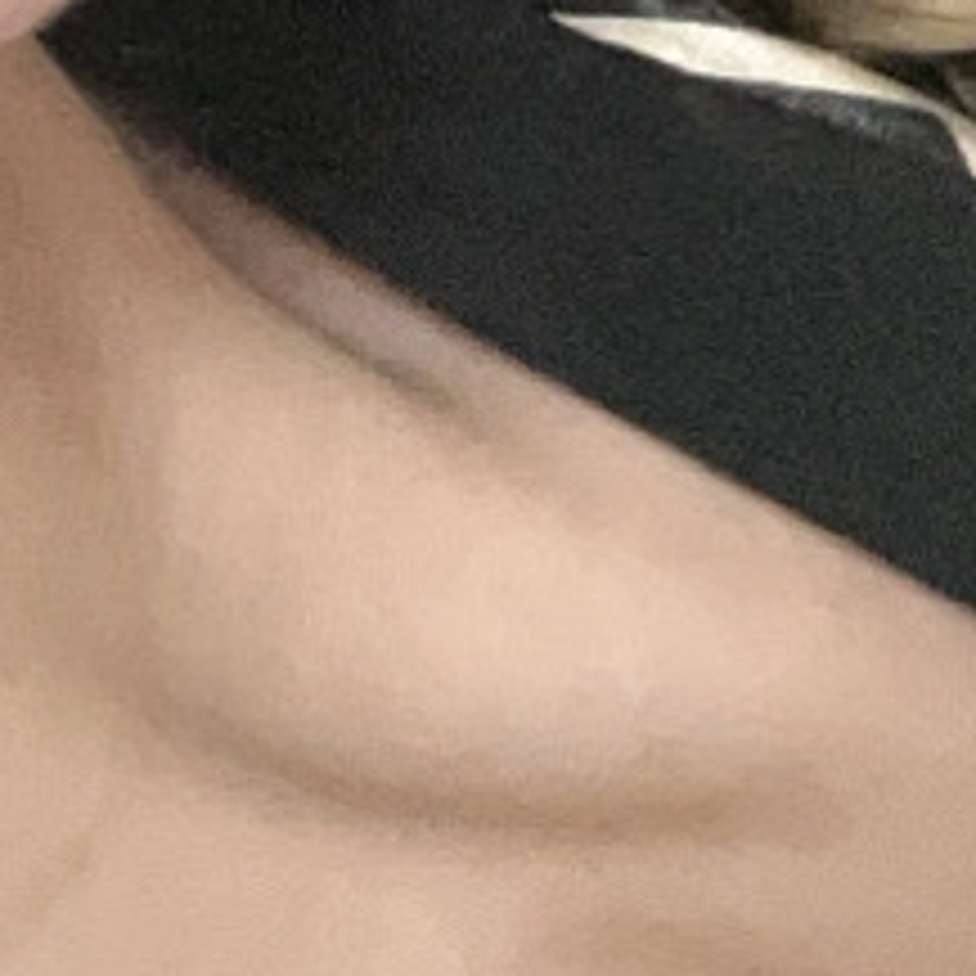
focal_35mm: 187
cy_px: -1363
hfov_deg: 8.6
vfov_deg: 8.5
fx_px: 5965
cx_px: -1264
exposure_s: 1/45
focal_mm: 2.71
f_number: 2.2
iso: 160
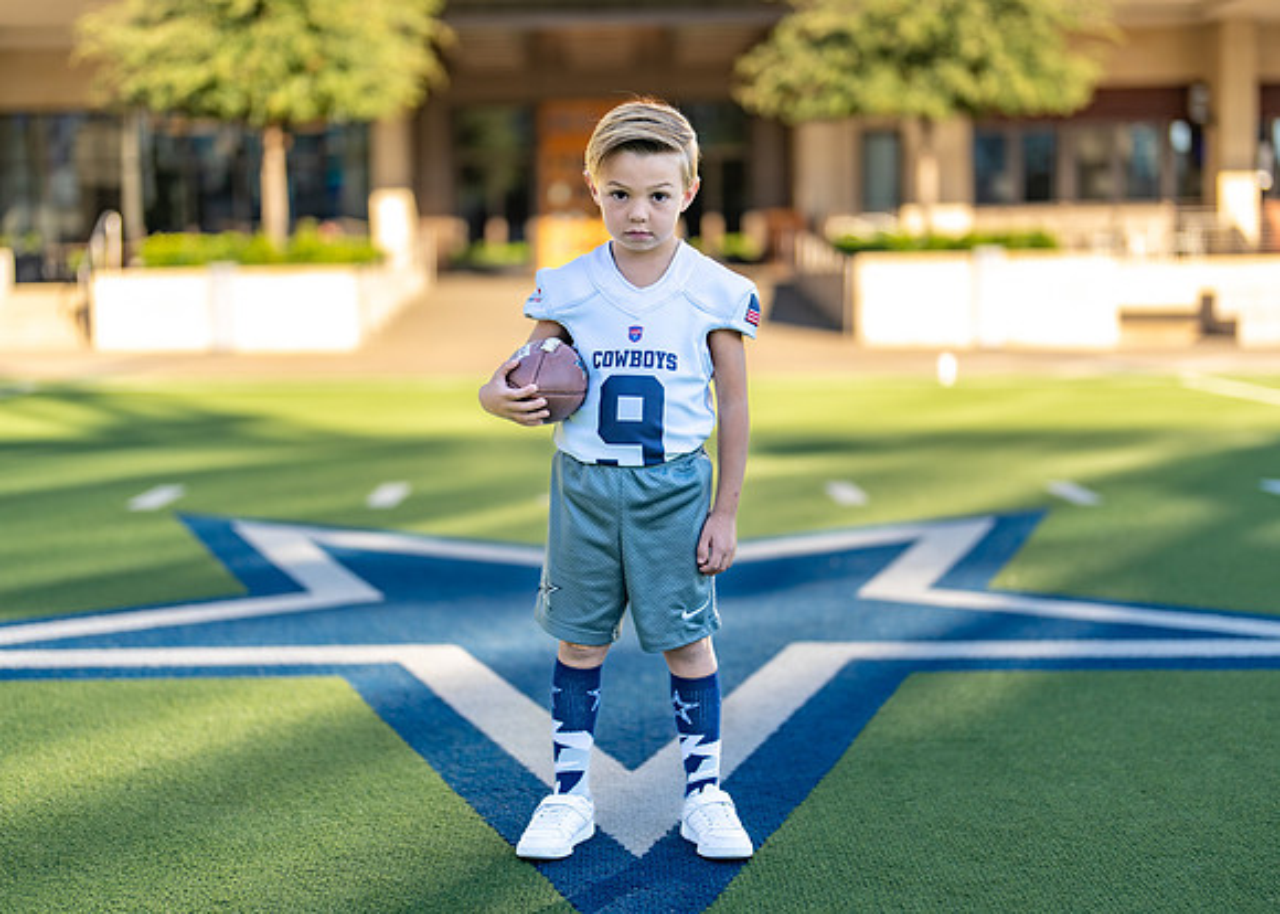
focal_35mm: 57
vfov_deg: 24.9
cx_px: 646
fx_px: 2069
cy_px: 457
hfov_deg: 34.4
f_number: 1.2
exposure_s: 1/2500
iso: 100
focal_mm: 50
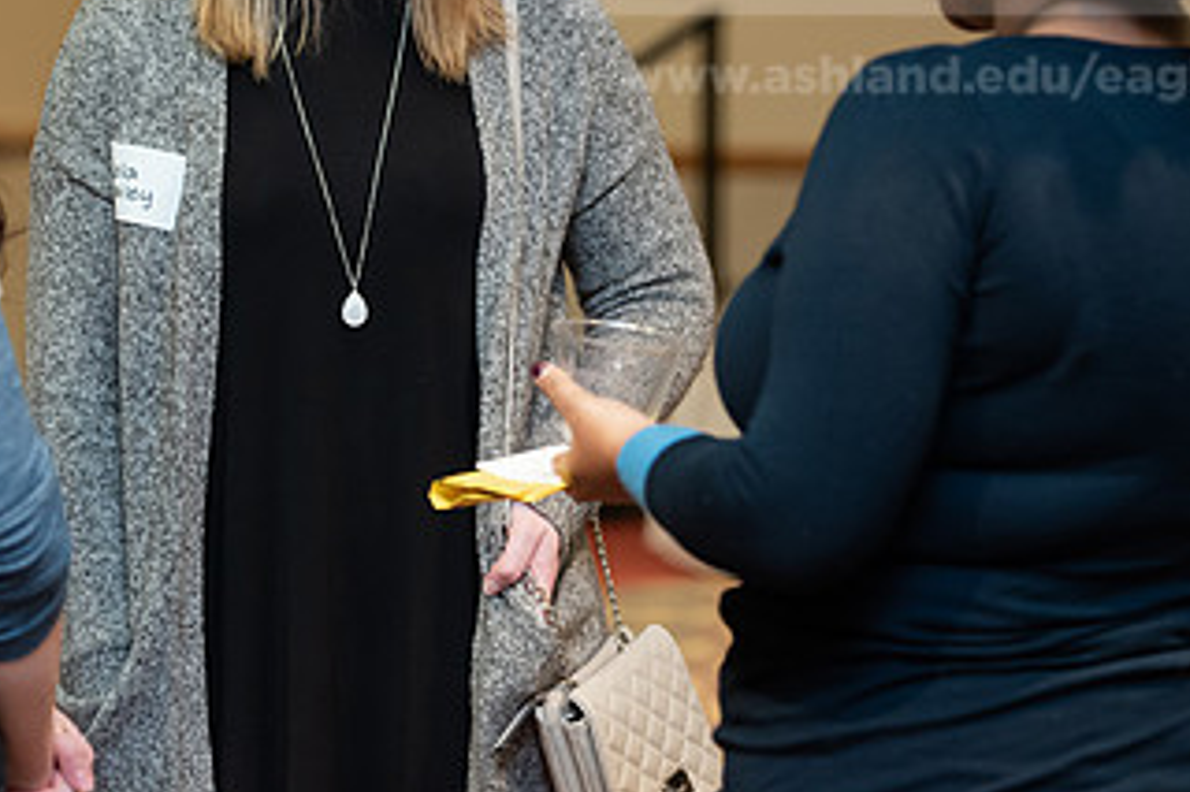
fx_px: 5517
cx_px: 454
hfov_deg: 12.3
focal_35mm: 167
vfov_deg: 8.2
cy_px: 154
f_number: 3.5
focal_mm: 92
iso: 1600
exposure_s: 1/200
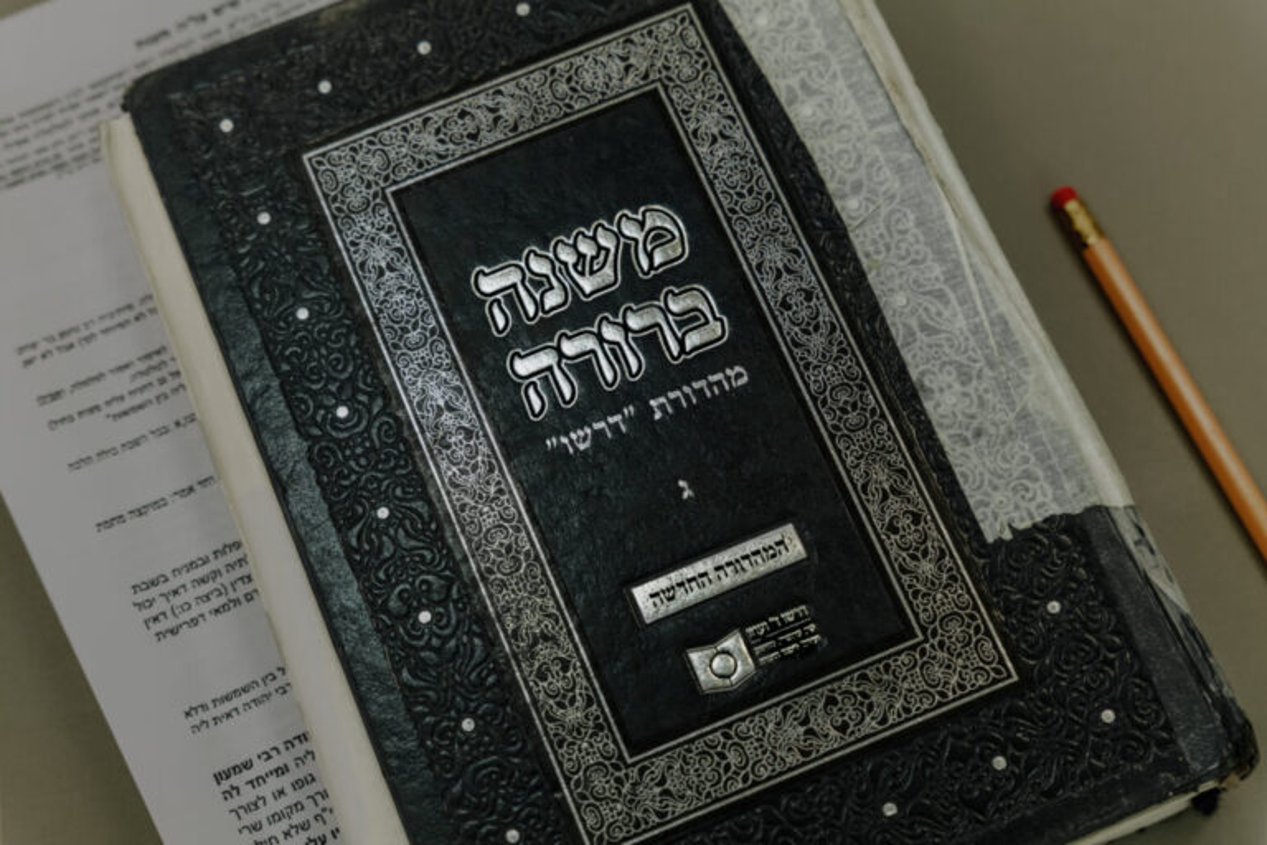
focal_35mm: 58
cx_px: 634
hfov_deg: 34.5
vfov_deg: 23.4
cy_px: 422
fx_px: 2041
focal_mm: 58
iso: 1600
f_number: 5
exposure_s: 1/250
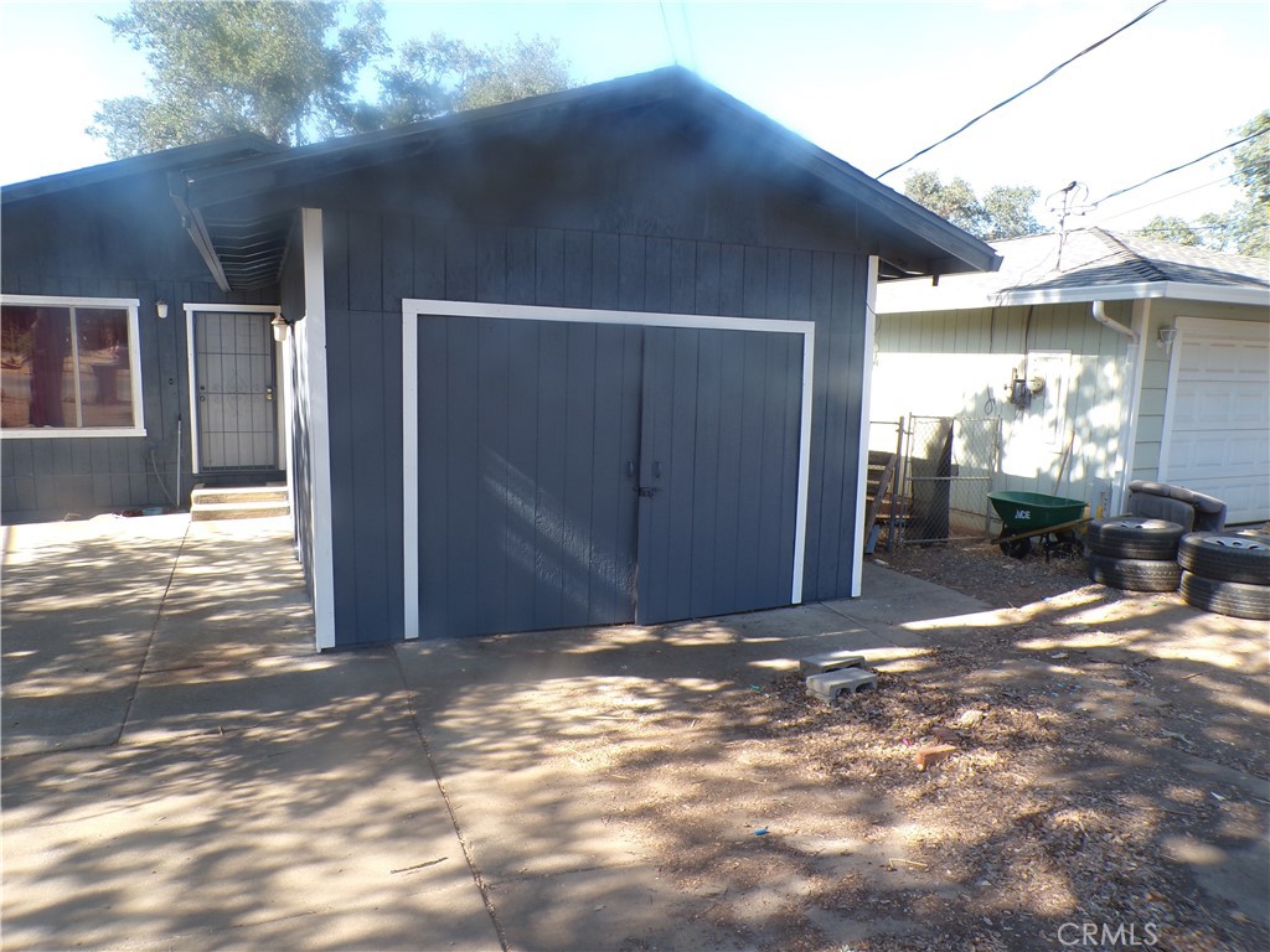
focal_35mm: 24
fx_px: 881
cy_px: 476
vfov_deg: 56.8
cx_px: 635
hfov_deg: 71.6
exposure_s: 1/110
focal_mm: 4.3
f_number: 4.4
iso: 100
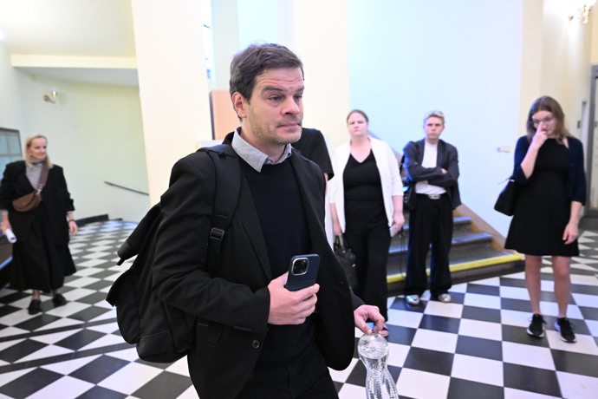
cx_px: 299
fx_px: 424
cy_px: 200
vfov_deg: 50.4
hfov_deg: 70.4
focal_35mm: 26
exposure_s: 1/200
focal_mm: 25.5
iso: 6400
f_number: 3.5
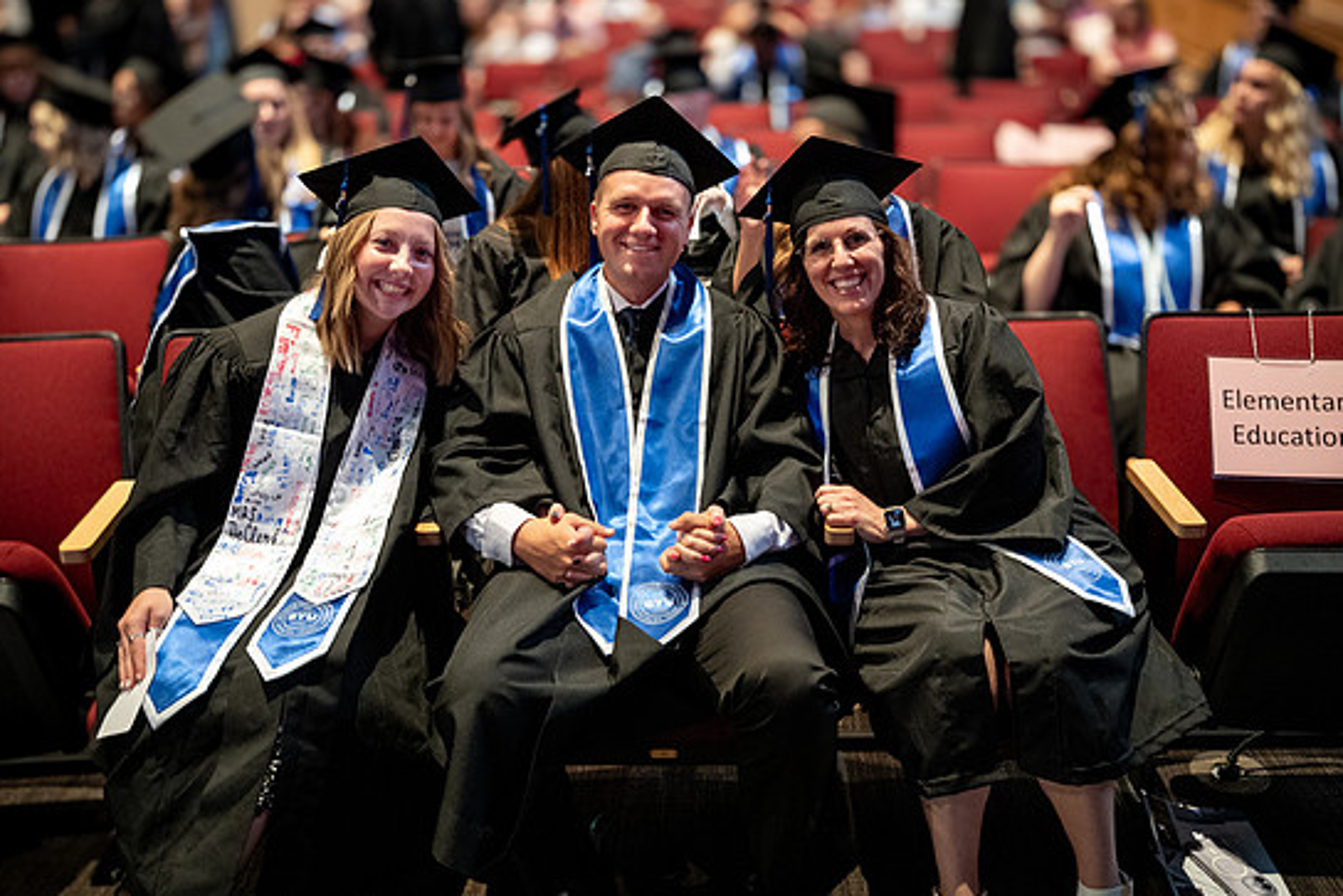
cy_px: 389
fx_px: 1343
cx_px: 678
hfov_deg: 53.1
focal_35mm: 36
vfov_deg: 36.8
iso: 4000
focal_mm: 31.5
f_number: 2.8
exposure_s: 1/80
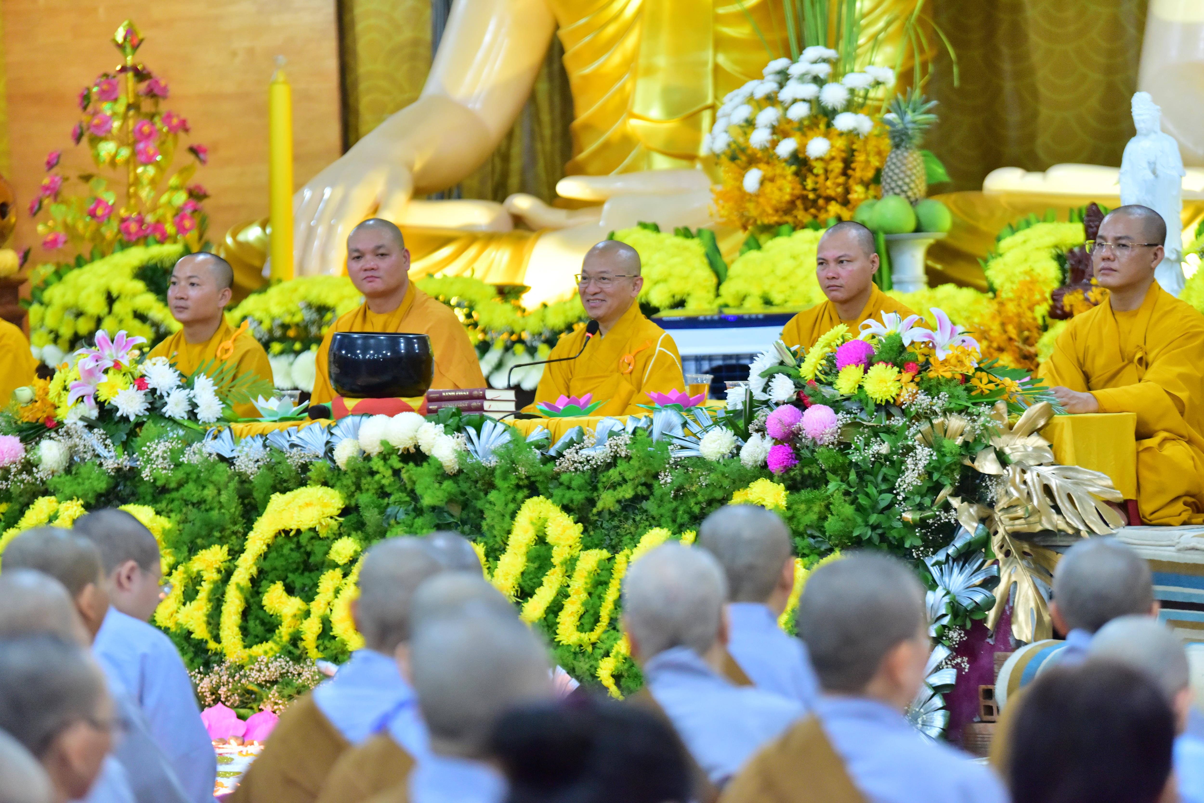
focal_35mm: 140
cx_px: 602
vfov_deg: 9.8
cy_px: 402
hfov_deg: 14.7
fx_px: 4683
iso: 2500
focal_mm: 140
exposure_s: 1/125
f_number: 3.2
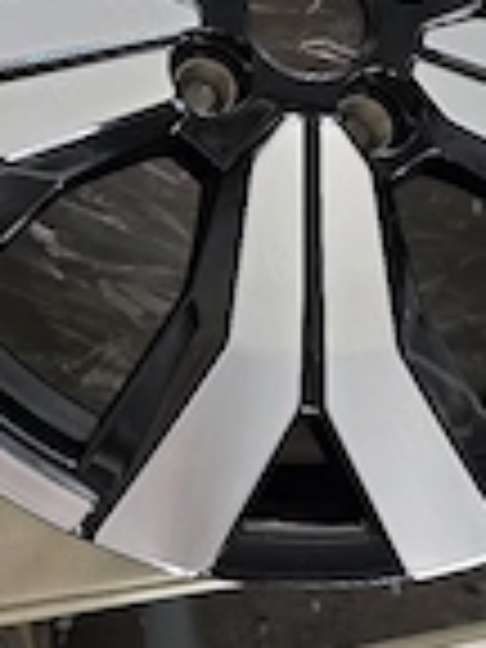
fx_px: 1198
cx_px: 270
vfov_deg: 28.8
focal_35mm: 64
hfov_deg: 22.9
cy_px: 36
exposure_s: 1/182
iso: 160
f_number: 1.7
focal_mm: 6.3
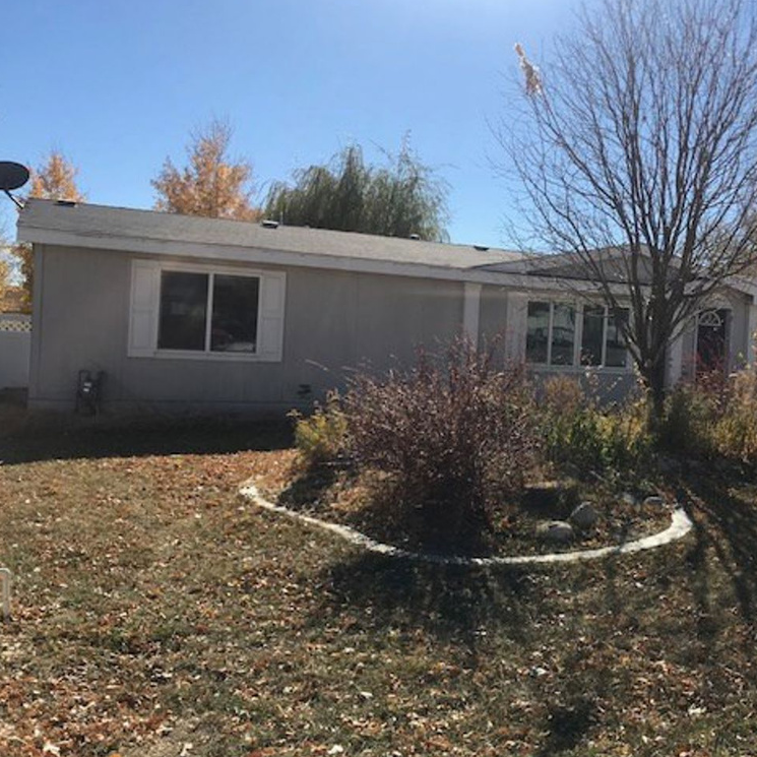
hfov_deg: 47.5
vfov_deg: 48.4
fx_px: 841
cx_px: 515
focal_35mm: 34
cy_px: 370
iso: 20
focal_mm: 3.99
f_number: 1.8
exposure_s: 1/2660
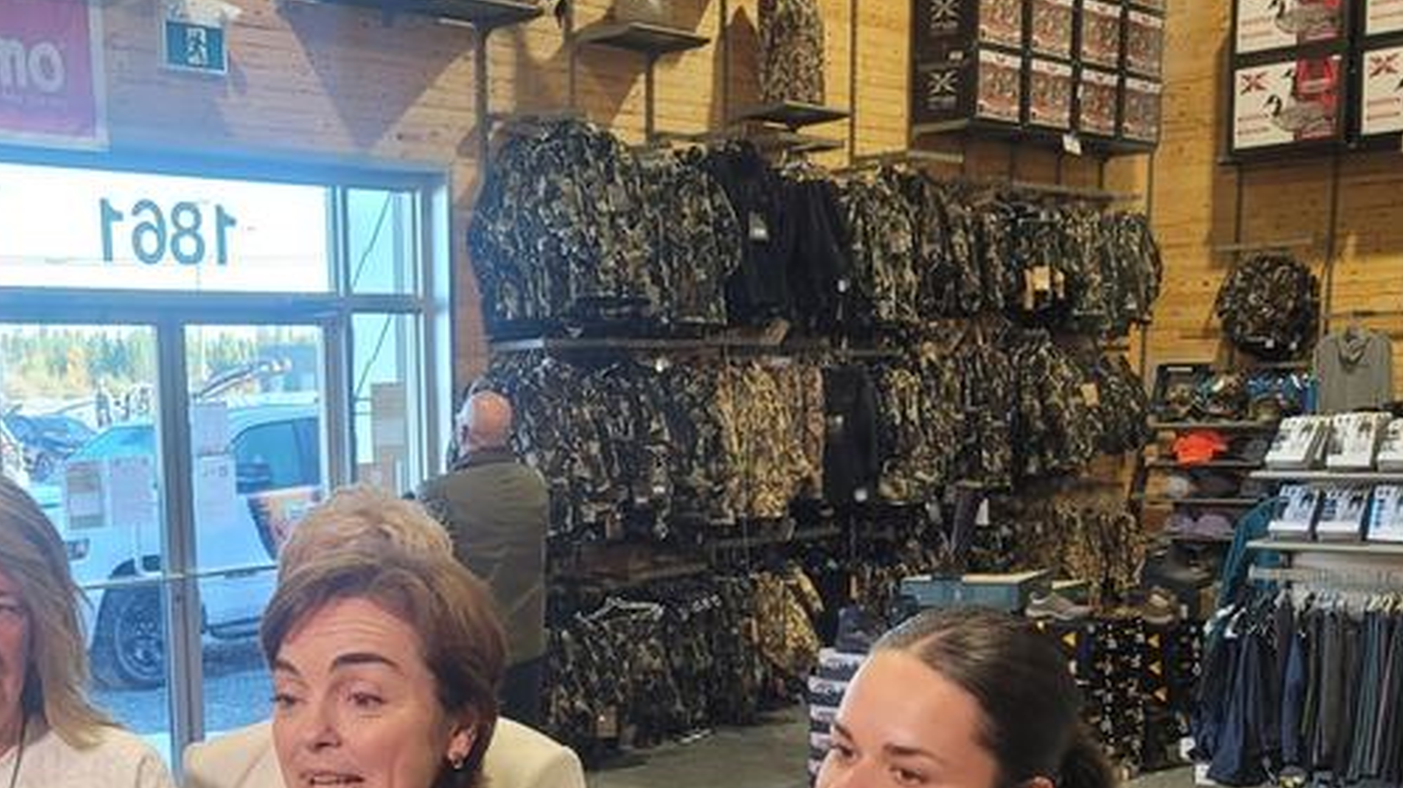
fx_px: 1897
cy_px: 728
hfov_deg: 39.9
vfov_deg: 22.8
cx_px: 432
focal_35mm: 51
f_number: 1.8
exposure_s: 1/120
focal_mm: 5.4
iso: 125
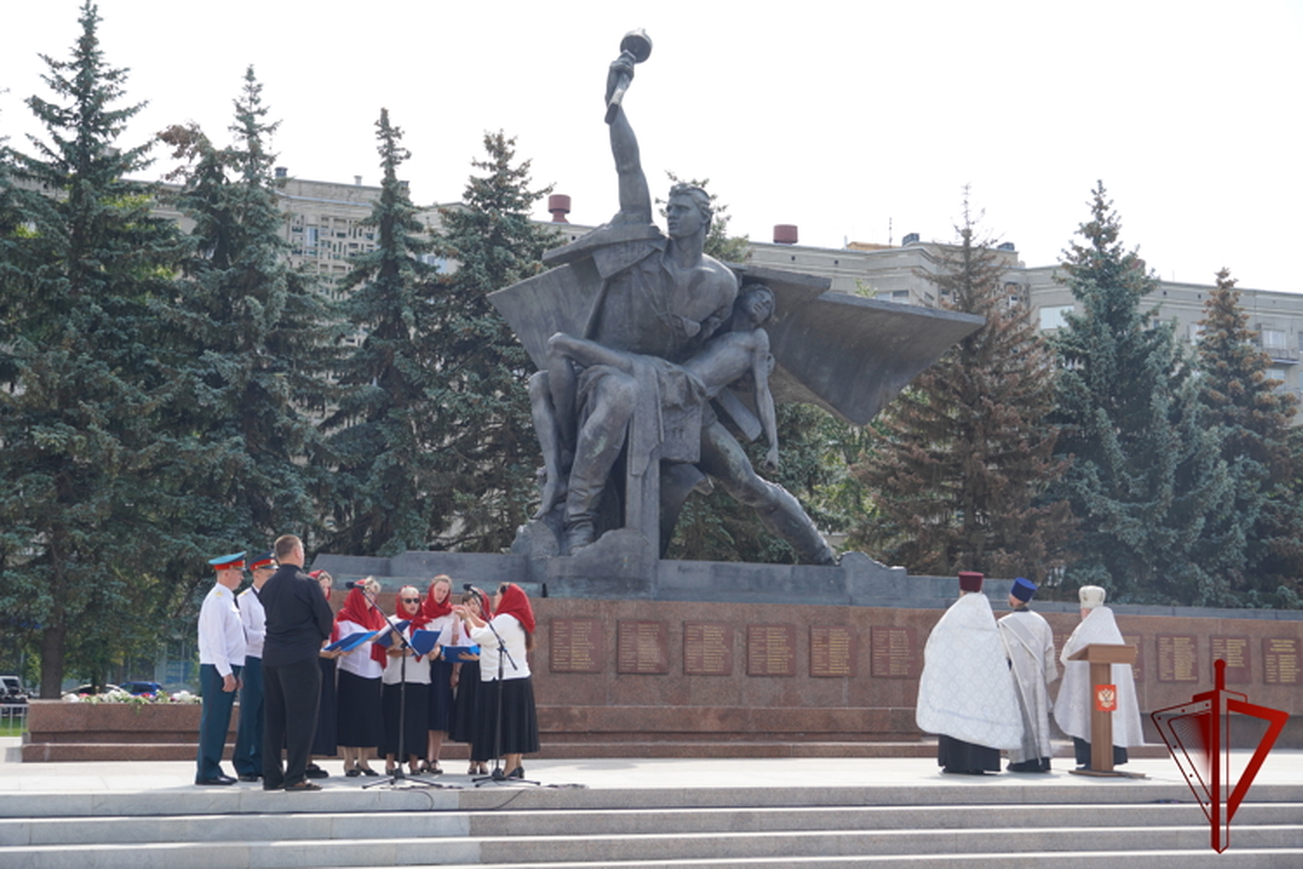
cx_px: 652
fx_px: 1791
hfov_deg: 40.0
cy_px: 434
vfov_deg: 27.3
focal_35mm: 50
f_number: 4.5
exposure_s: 1/320
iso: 100
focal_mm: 33
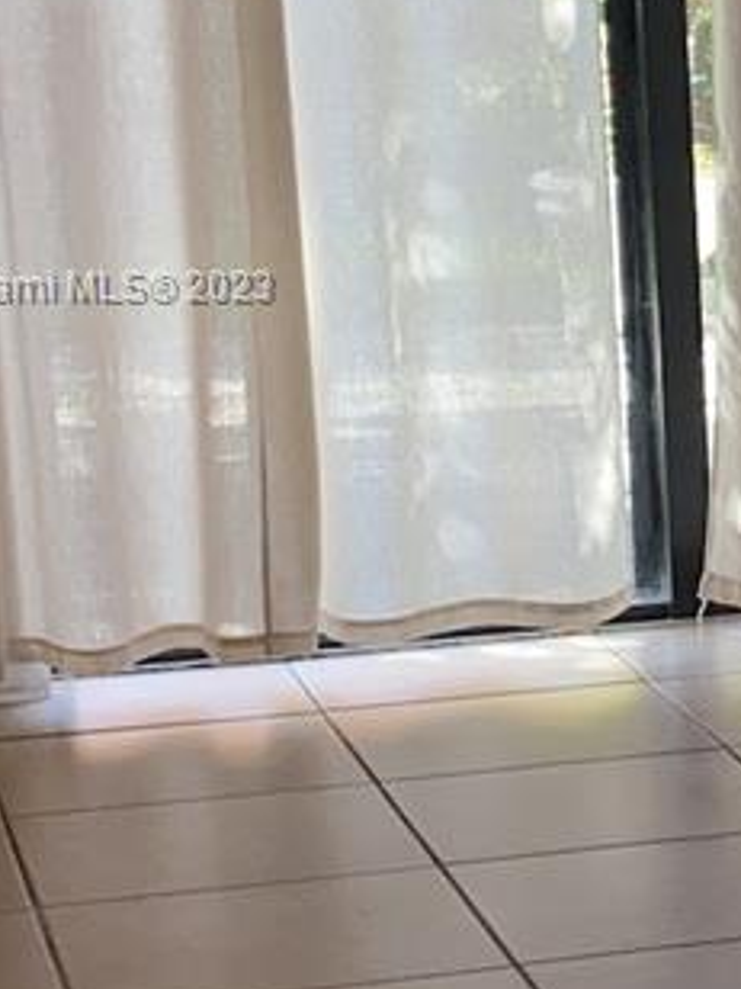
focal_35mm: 117
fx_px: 3339
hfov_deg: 12.1
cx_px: 1129
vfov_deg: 16.8
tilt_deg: -8.4
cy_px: 289
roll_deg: +0.8
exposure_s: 1/40
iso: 50
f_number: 1.8
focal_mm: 4.25
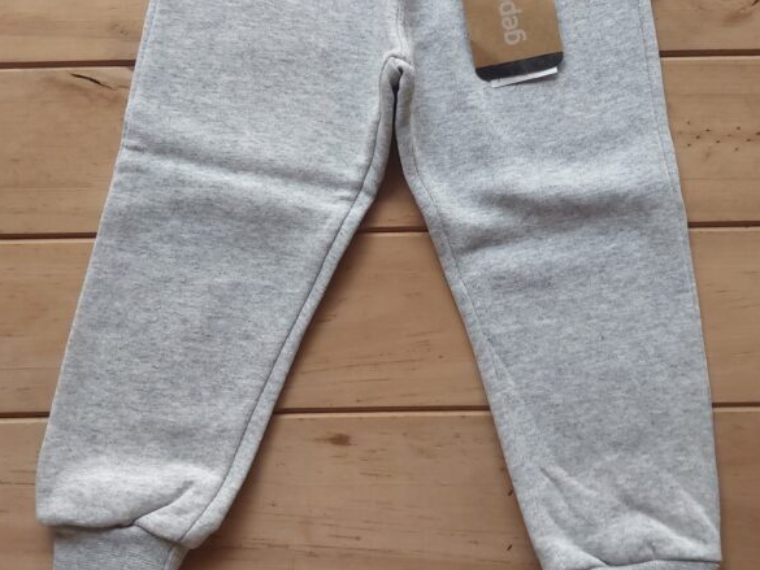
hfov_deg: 45.8
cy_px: 175
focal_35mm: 41
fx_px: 900
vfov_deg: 34.7
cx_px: 383
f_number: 1.8
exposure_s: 1/100
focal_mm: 4.6
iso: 200
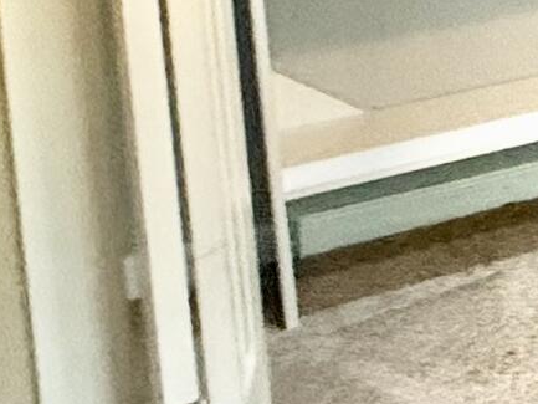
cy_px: -353
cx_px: 1777
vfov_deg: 13.5
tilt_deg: -2.7
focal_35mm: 97
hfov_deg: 10.3
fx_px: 1508
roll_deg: +0.2
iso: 500
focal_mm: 2.22
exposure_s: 1/60
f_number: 2.2
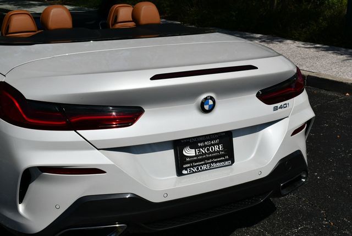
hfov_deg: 36.8
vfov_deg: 25.1
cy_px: 118
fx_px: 528
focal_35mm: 54
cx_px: 176
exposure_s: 1/500
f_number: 11
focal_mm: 27
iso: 100
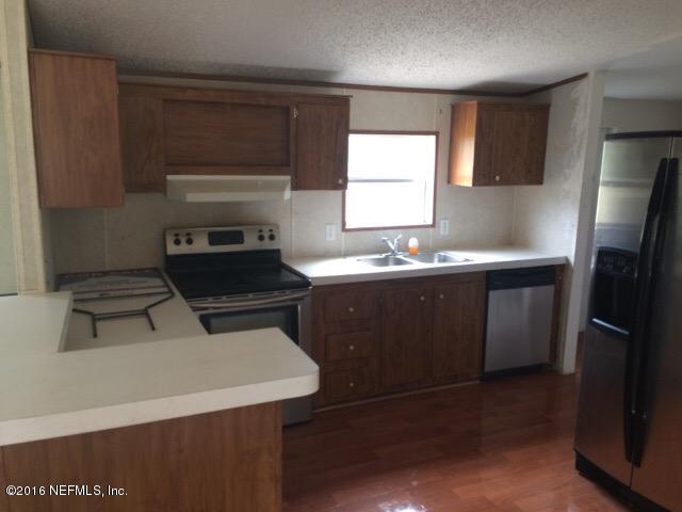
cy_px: 256
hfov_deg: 61.7
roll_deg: -0.7
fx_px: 571
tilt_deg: -9.0
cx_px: 341
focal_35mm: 29
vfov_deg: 48.2
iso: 64
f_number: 2.2
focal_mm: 4.15
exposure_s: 1/30
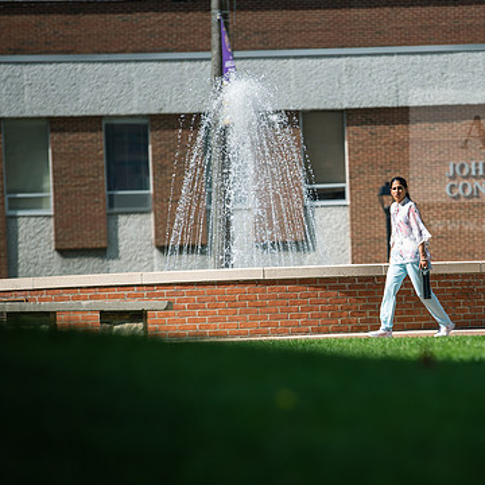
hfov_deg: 6.7
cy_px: 253
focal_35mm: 260
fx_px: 4121
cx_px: 369
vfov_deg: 6.7
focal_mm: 190
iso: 50
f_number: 3.5
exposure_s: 1/400
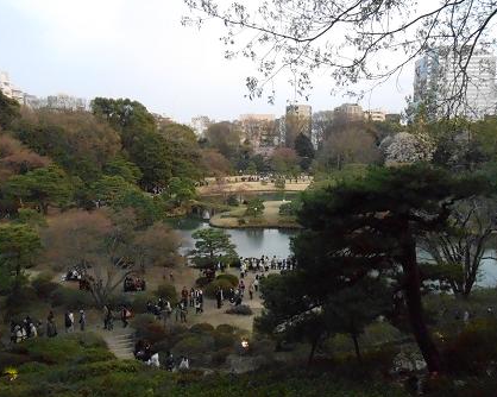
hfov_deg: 62.2
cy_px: 196
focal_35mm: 28
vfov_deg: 51.5
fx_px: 412
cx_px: 256
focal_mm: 4.6
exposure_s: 1/640
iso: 1600
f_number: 3.5
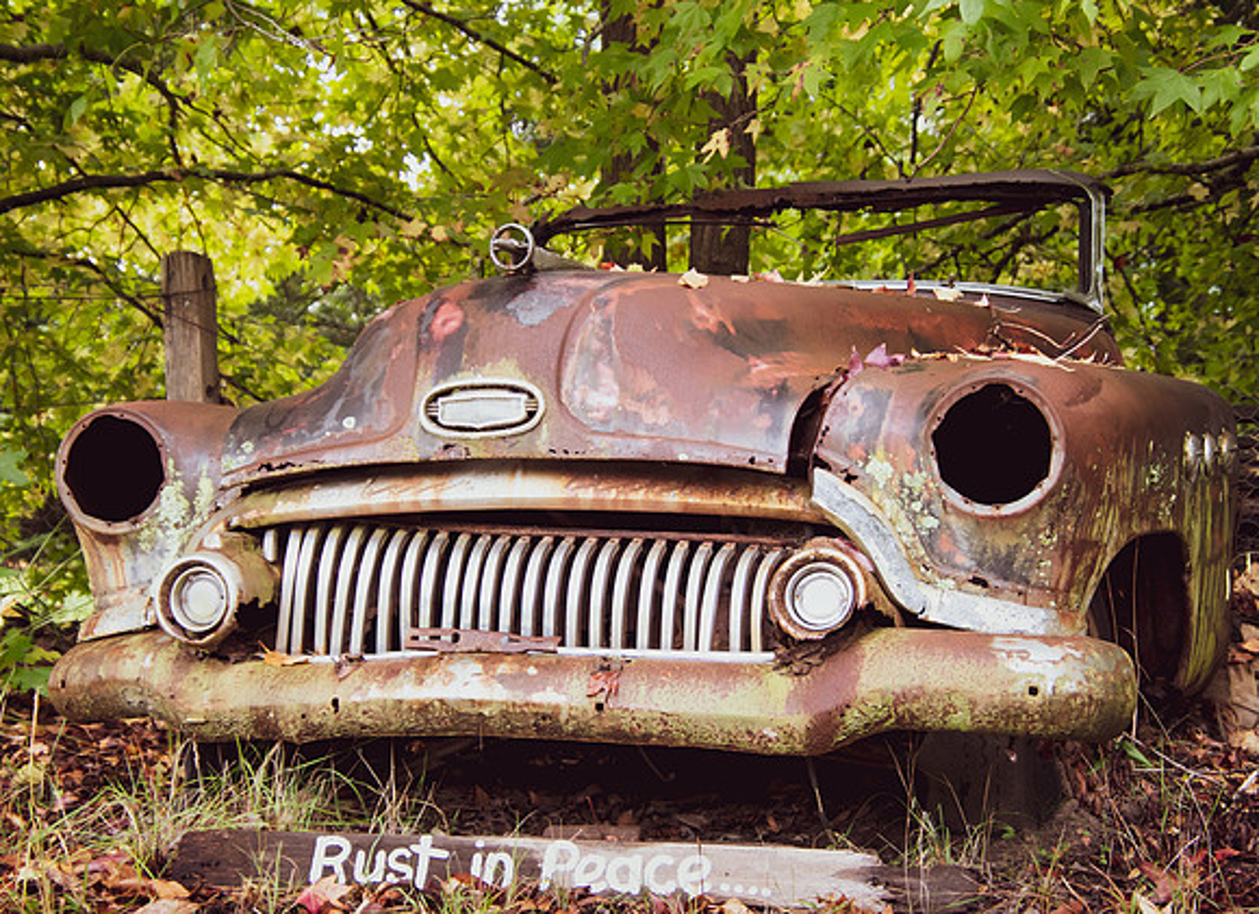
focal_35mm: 73
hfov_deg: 26.9
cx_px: 651
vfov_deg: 19.7
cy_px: 457
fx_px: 2630
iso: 500
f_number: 4
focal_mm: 46
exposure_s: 1/80
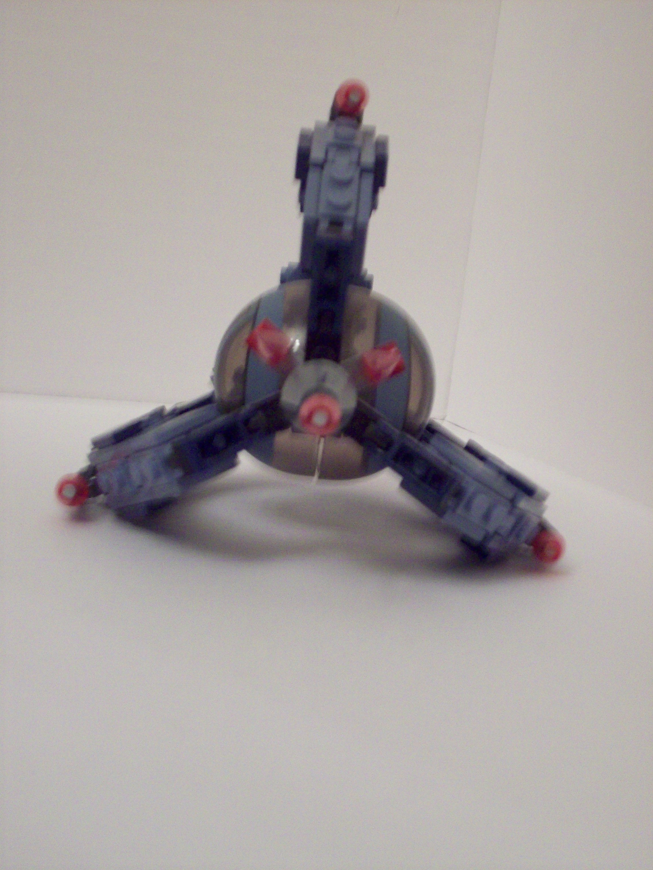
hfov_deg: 19.1
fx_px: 1937
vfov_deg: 25.3
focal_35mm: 77
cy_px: 435
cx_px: 326
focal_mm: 12.8
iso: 200
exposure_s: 1/8
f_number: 4.2
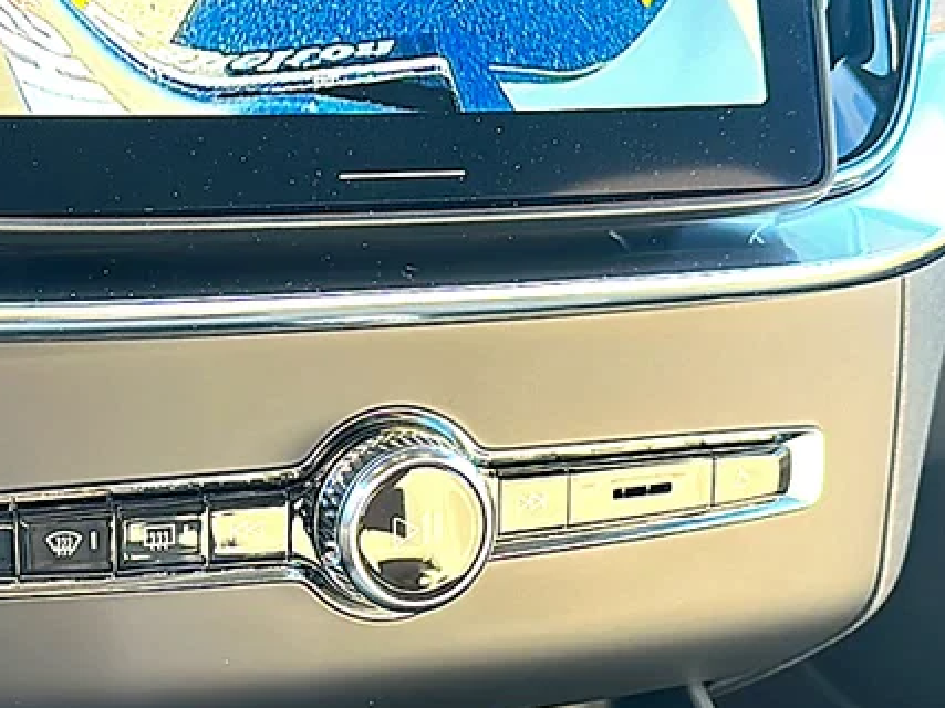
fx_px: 1610
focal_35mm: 59
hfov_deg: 32.6
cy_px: 523
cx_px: 367
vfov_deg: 24.6
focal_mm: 6.86
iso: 80
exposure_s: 1/100
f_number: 1.78
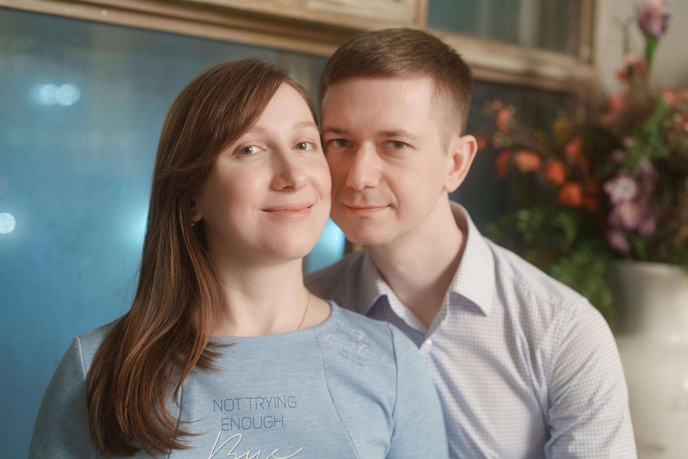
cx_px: 344
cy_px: 230
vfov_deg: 27.0
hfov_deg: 39.6
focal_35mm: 50
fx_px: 956
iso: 640
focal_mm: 50
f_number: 2.2
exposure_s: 1/30
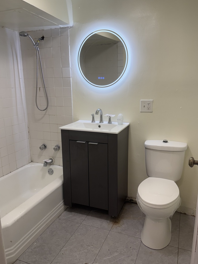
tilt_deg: -12.6
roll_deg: +0.8
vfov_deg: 63.4
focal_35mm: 28
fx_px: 214
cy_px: 137
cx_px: 98
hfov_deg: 49.7
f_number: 1.78
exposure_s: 1/120
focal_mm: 6.76
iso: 80
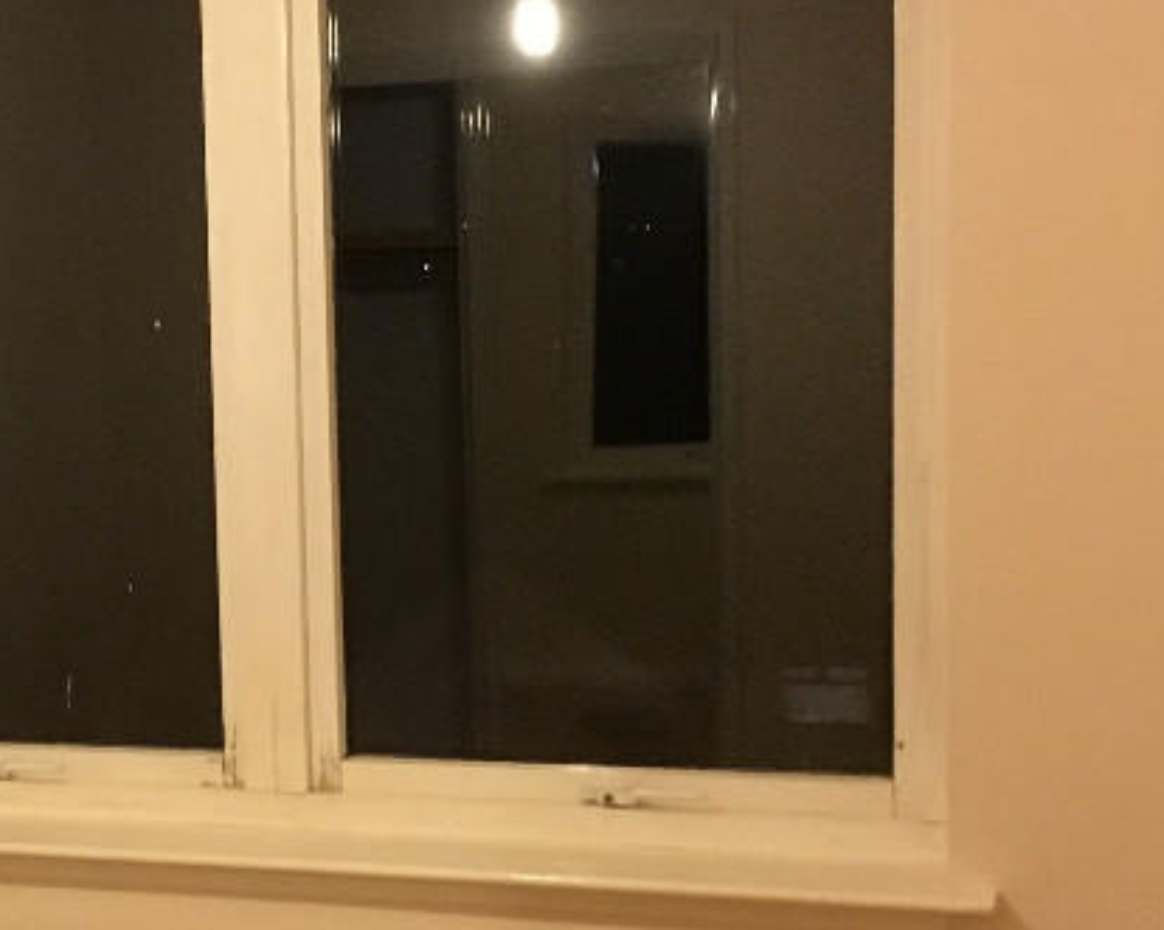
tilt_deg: -8.3
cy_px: 573
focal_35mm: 70
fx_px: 2411
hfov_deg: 26.3
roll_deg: +2.1
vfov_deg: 21.8
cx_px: 124
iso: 320
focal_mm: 4.15
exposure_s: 1/17
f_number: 2.2
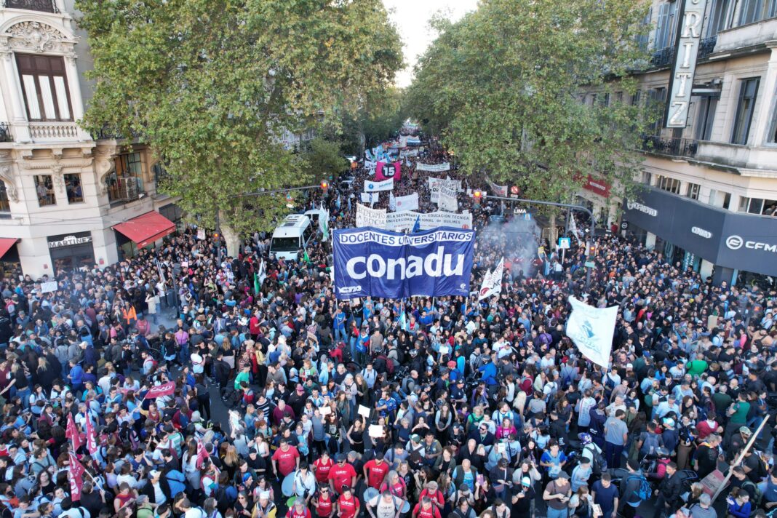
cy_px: 259
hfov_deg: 78.6
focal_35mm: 22
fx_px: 475
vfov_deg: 57.2
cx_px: 388
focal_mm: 8.38
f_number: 2.8
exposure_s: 1/80
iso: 130
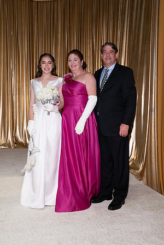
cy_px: 122
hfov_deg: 32.6
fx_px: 280
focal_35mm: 41
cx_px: 82
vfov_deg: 47.4
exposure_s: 1/160
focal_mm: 41
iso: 800
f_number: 5.6
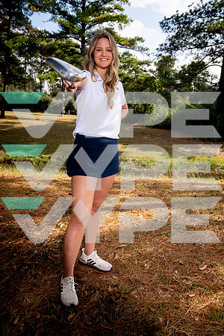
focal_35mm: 31
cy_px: 168
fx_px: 289
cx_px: 112
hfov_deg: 42.3
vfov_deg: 60.3
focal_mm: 31
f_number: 8
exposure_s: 1/250
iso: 160
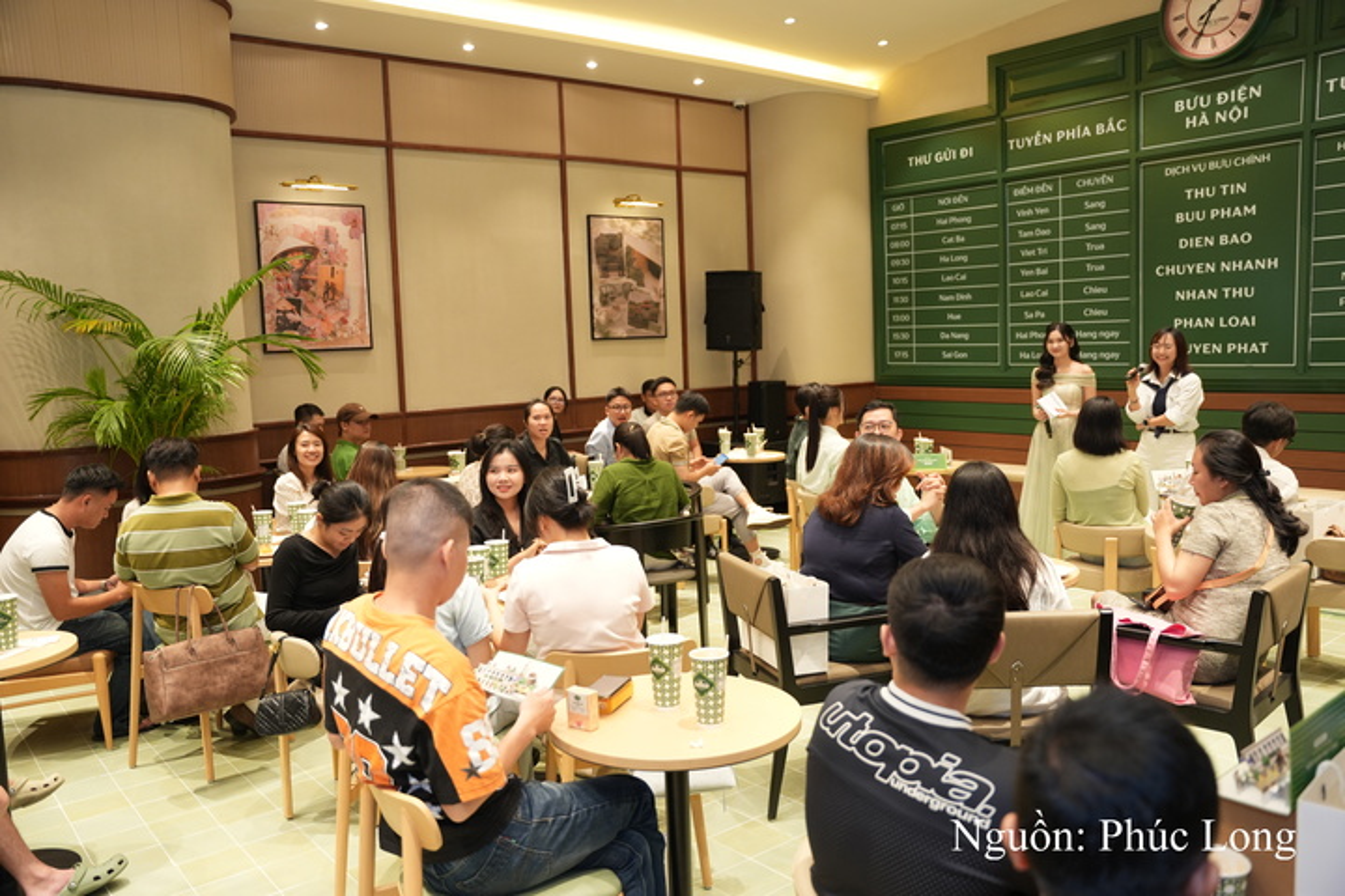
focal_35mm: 29
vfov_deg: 44.7
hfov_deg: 63.3
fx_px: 1091
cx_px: 672
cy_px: 448
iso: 800
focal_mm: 29.2
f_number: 2.8
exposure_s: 1/100
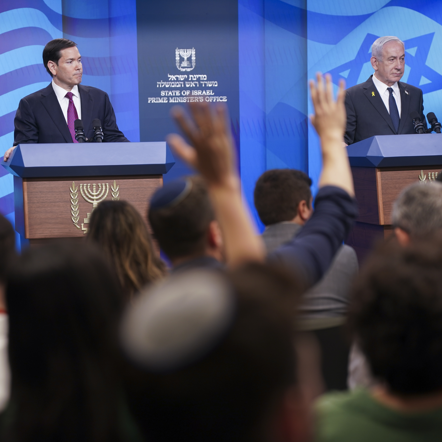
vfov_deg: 19.3
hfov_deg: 19.3
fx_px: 1300
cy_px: 220
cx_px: 189
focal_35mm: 90
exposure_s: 1/200
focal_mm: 70
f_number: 2
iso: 250
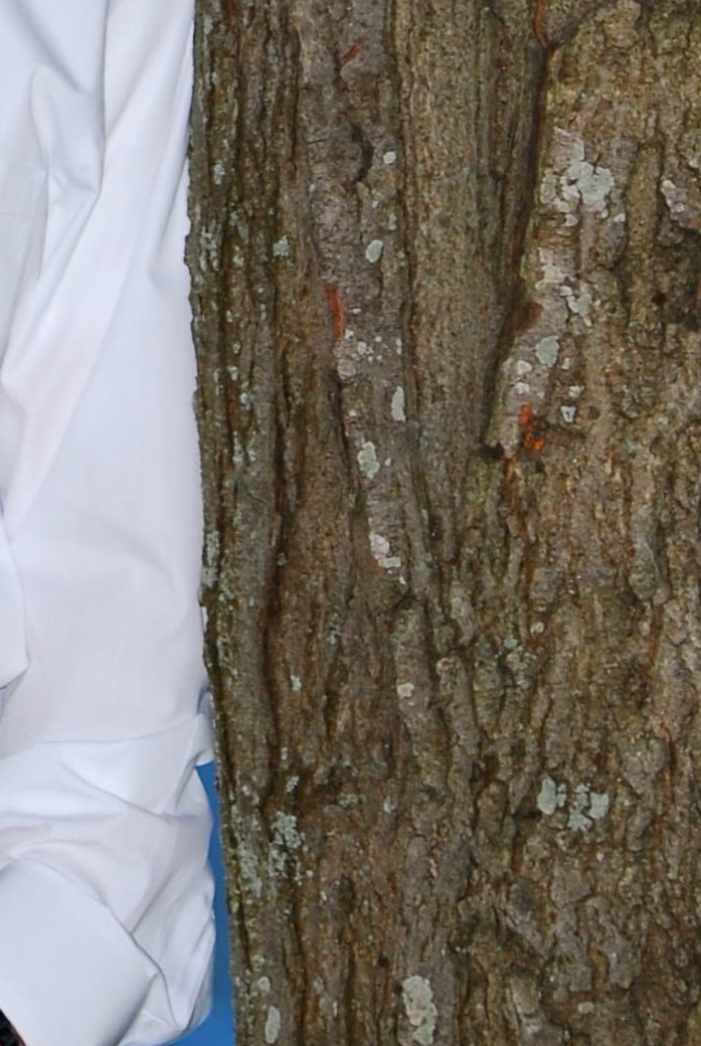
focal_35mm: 555
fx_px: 16150
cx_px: -535
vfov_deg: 3.7
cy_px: -702
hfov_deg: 2.5
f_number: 4
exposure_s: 1/250
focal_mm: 102
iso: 100
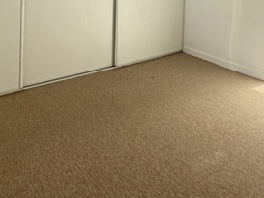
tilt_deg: +0.0
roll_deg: -0.5
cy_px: -33
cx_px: 184
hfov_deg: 44.8
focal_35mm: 41
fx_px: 313
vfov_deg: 30.5
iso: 64
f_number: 2.2
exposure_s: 1/430
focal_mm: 2.22
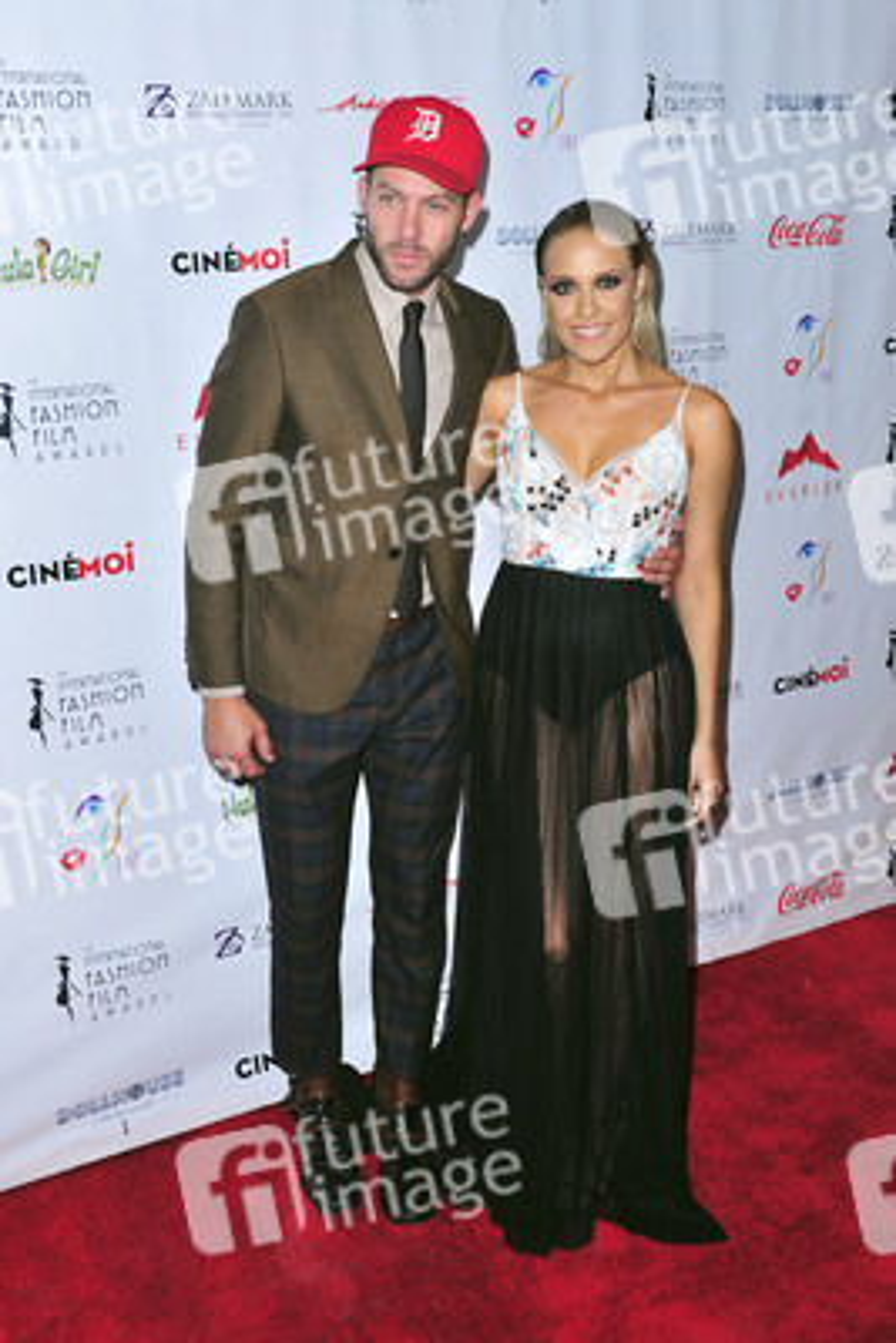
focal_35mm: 32
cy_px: 672
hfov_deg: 41.1
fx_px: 1194
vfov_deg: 58.7
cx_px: 448
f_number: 5.6
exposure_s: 1/320
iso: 500
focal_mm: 32
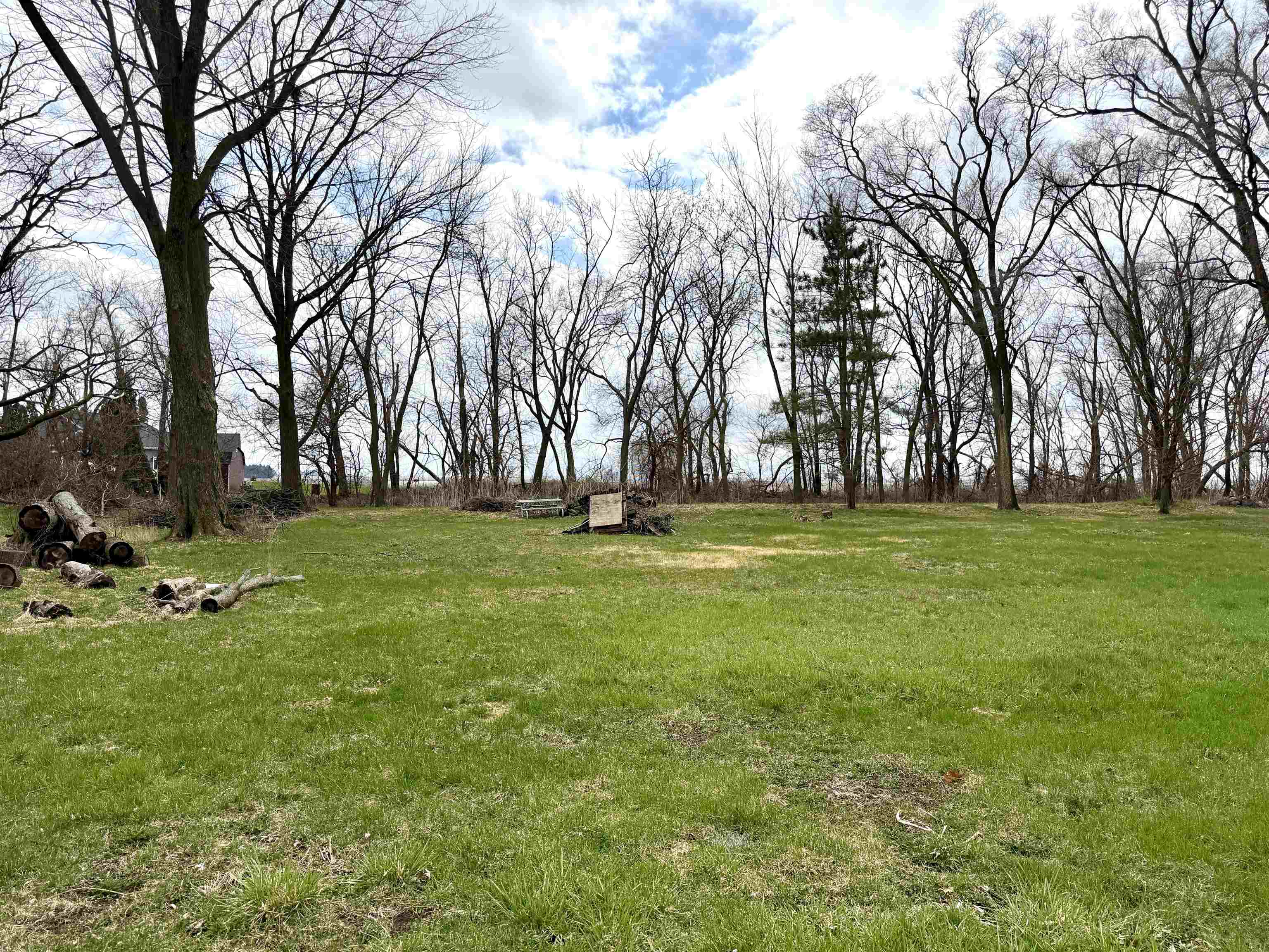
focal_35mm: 24
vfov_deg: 56.8
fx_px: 880
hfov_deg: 71.6
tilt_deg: +0.5
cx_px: 634
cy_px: 476
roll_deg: +0.0
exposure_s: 1/10309
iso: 125
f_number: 1.78
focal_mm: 6.76
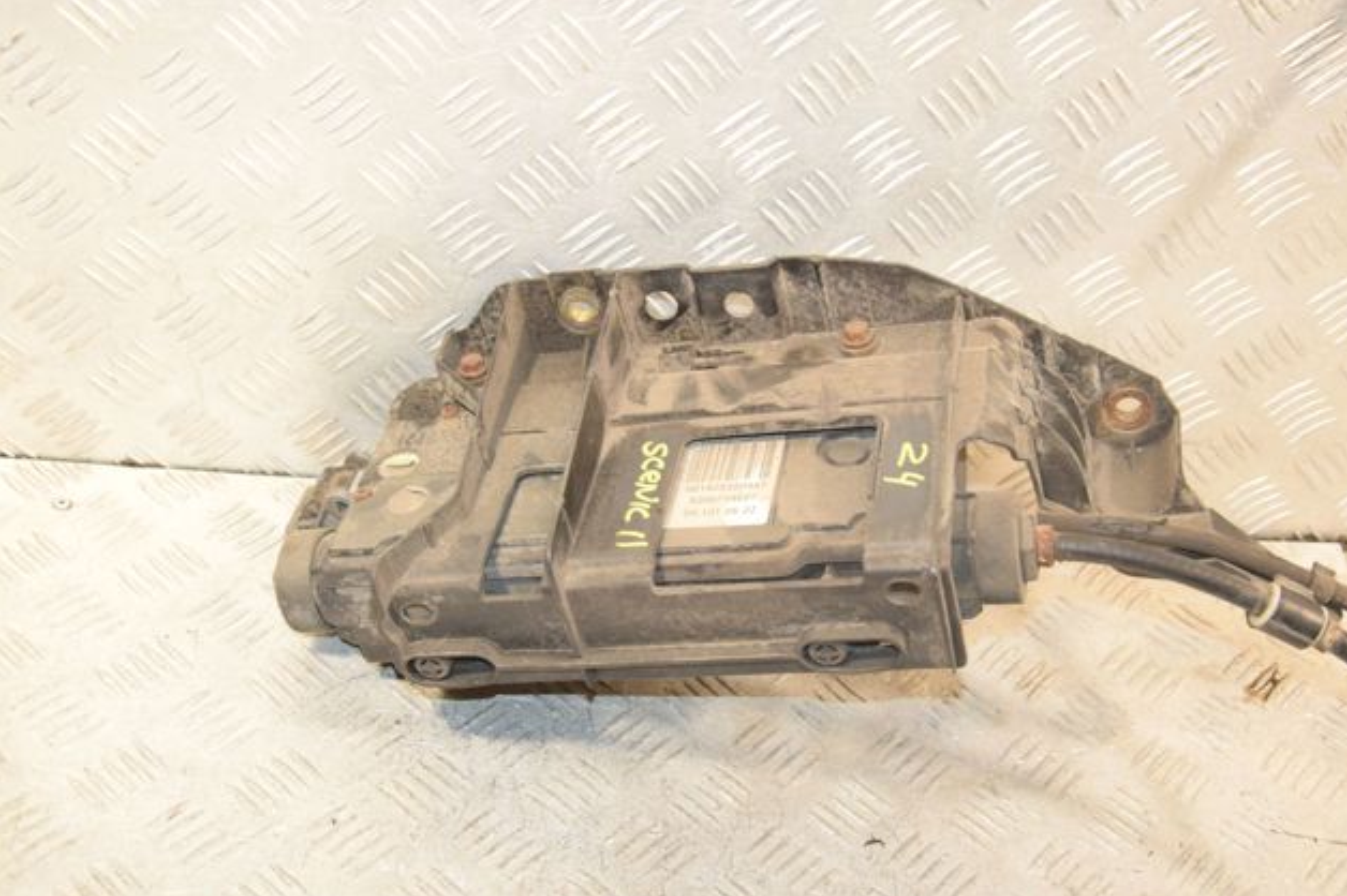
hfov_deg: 38.2
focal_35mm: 52
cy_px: 450
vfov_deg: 26.0
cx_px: 684
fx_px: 1945
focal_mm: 34
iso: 1600
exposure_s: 1/160
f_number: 5.6
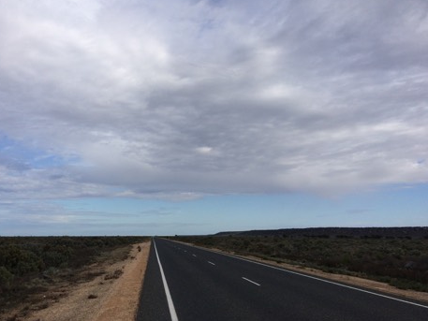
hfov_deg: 55.2
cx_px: 192
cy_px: 146
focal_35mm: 33
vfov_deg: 42.9
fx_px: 408
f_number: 2.2
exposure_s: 1/3731
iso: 32
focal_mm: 4.15
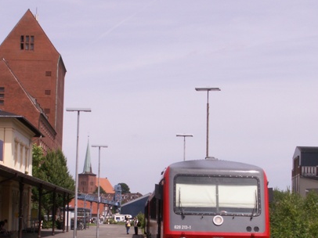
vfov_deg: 21.0
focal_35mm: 69
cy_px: 193
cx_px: 162
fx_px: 633
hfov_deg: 28.2
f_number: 8
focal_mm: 5.86
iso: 50
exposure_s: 1/250
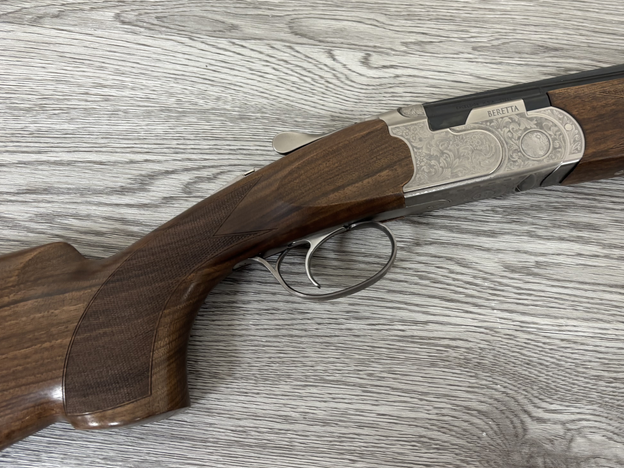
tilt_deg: -73.5
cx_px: 421
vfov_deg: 37.7
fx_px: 685
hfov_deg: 48.1
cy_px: 223
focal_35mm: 38
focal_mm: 5.96
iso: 160
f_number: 1.6
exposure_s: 1/50
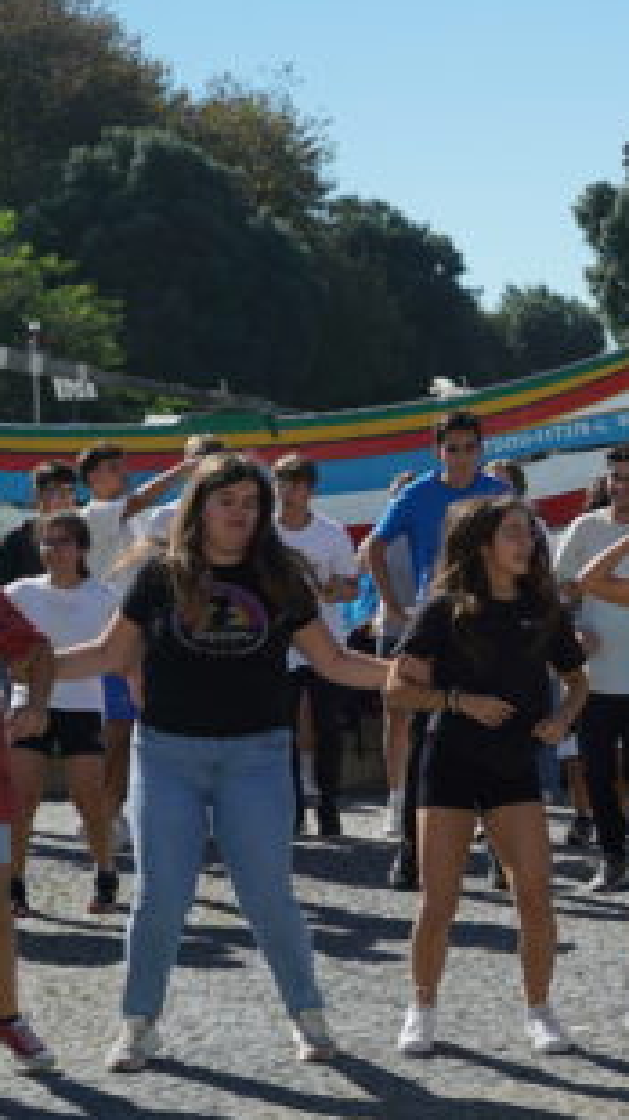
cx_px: 887
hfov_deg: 11.7
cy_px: 553
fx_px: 2970
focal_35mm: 100
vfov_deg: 21.4
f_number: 4
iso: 125
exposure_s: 1/1600
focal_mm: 47
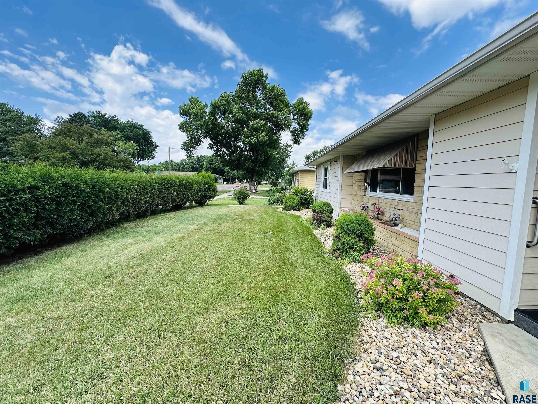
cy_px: 202
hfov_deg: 102.1
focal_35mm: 14
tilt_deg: -5.0
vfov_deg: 85.7
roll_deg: -2.0
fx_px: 218
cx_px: 269
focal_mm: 2.22
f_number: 2.2
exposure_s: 1/779
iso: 40
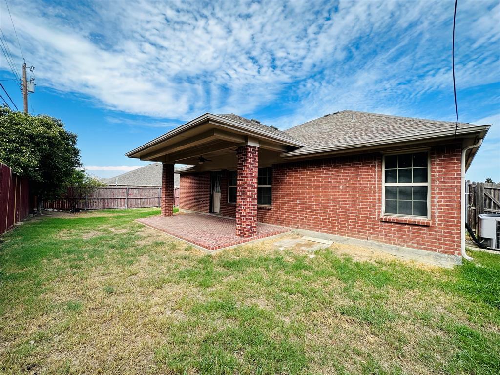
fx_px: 202
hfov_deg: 102.1
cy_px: 188
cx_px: 250
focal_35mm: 14
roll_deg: -1.3
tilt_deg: +0.9
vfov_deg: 85.7
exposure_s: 1/711
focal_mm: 2.22
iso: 40
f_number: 2.2
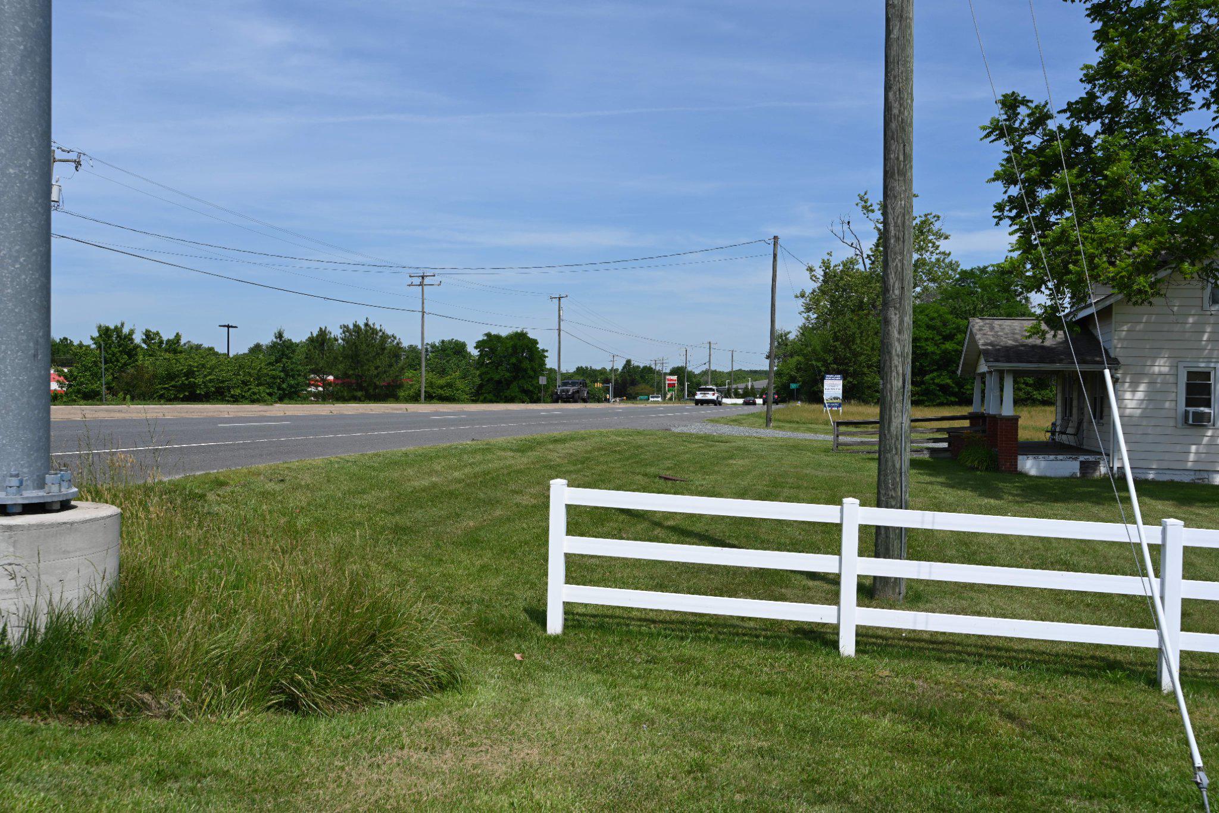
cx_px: 610
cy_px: 406
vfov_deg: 38.4
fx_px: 1168
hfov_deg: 55.1
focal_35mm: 34
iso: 100
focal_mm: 34.5
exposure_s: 1/500
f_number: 8
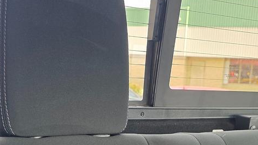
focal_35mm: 68
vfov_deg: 16.1
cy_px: 223
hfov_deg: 31.0
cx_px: 146
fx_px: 465
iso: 160
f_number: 1.7
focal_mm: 6.3
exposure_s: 1/120
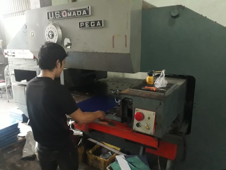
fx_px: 176
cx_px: 113
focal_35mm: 27
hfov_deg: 65.3
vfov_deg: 51.4
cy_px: 85
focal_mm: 3.6
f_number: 1.9
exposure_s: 1/10
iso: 800
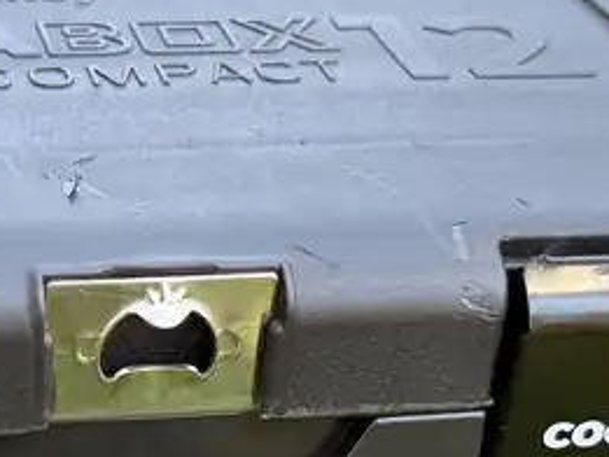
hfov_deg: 20.8
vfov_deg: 15.7
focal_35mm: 92
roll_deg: -3.1
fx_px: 1619
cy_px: 494
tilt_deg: -35.7
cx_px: 50
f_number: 1.78
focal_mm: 6.76
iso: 64
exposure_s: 1/287
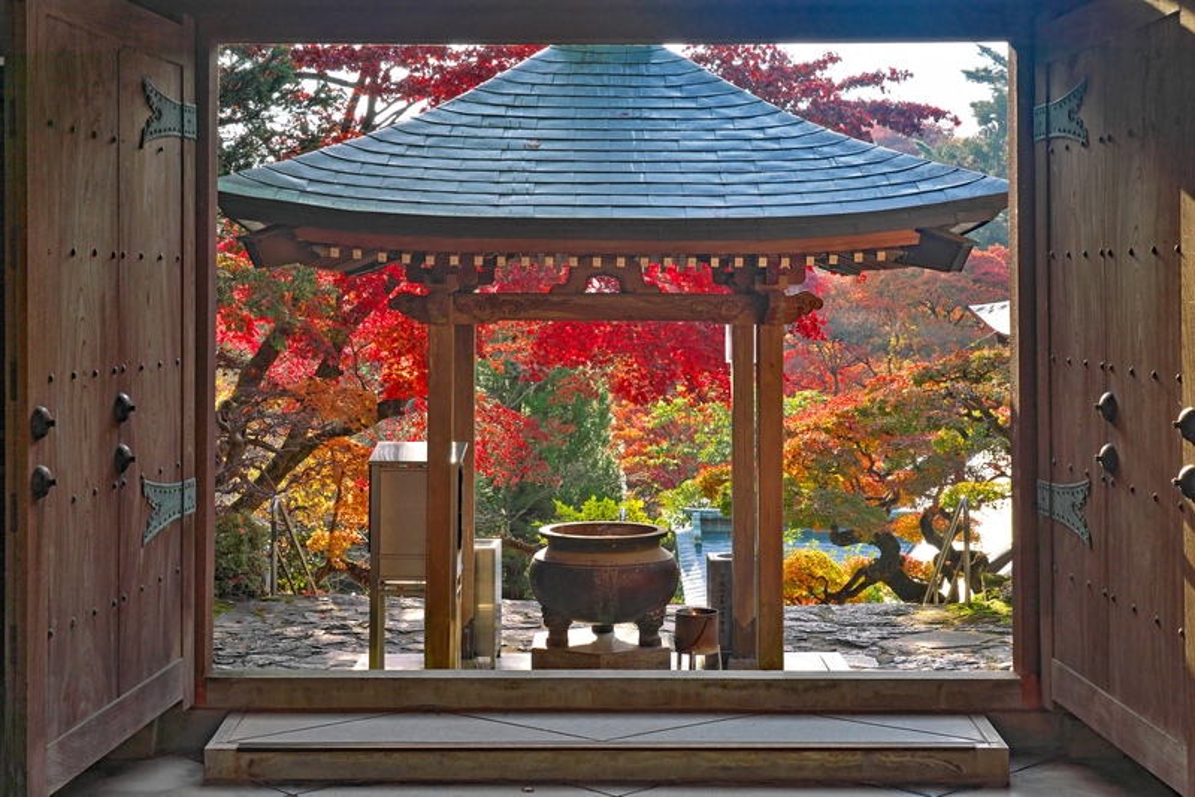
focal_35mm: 50
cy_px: 398
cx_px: 598
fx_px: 1660
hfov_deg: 39.6
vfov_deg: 27.0
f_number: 10
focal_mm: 50
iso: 400
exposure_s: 1/250
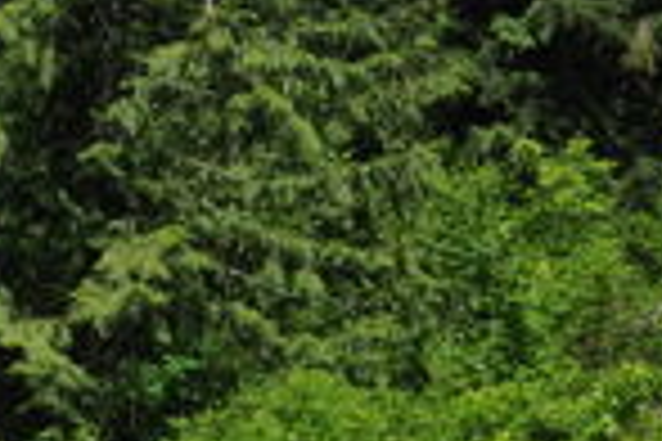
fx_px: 3199
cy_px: -184
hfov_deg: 11.2
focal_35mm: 174
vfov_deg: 7.8
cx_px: -428
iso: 200
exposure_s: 1/250
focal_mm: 32
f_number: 11
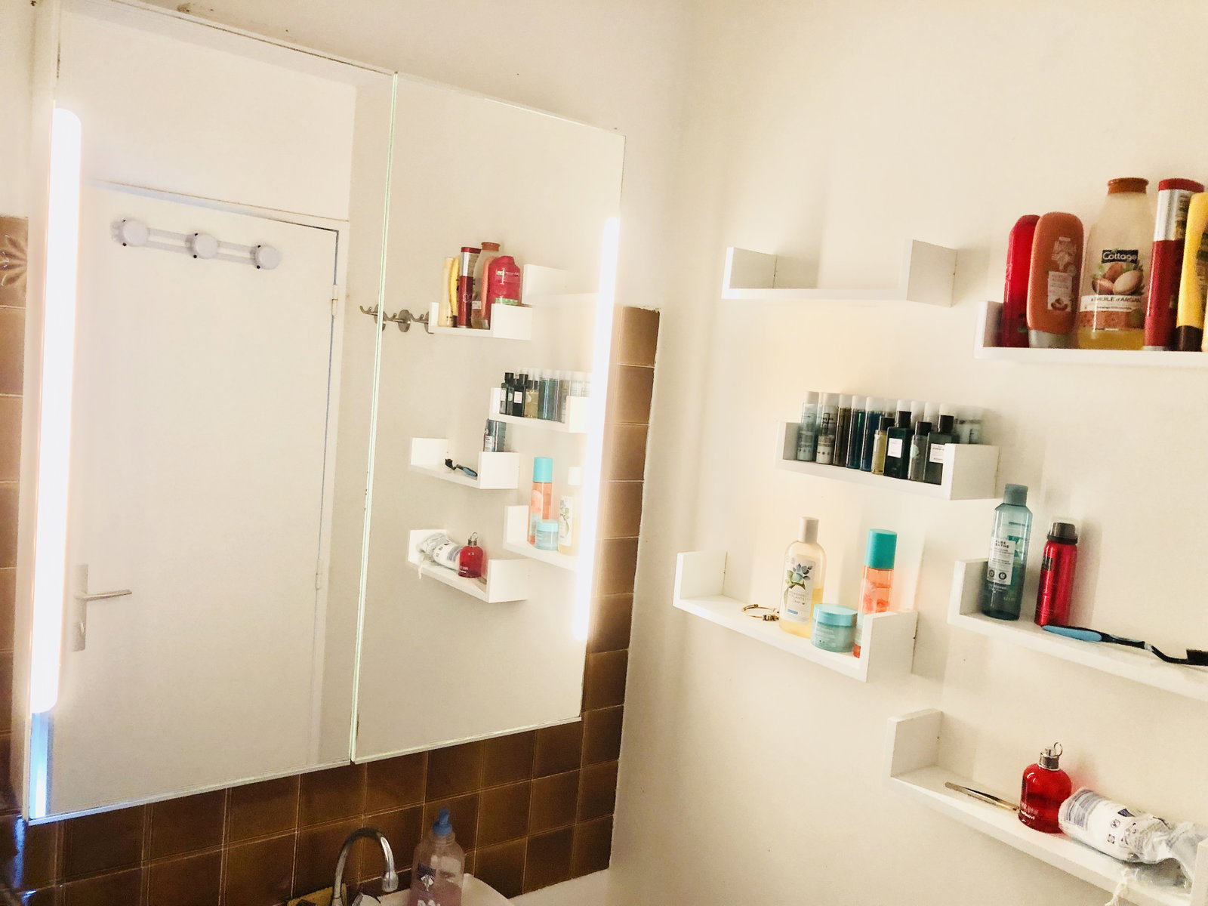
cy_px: 453
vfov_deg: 49.7
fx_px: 977
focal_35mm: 28
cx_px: 604
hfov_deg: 63.4
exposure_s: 1/17
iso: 50
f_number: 1.8
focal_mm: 3.99
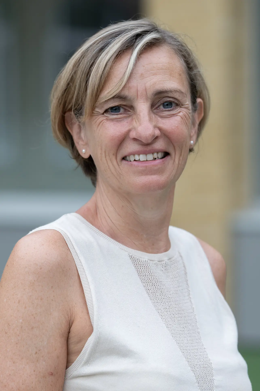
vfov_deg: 15.2
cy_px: 196
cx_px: 130
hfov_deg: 10.2
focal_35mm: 135
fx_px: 1463
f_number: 3.5
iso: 500
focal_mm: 135
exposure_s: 1/250
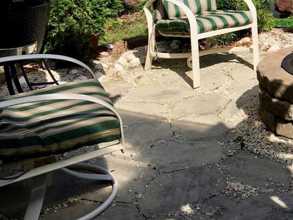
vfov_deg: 21.7
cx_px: 317
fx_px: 550
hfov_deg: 27.4
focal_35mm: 65
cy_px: -4
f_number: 2.2
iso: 25
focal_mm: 4.15
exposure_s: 1/2262
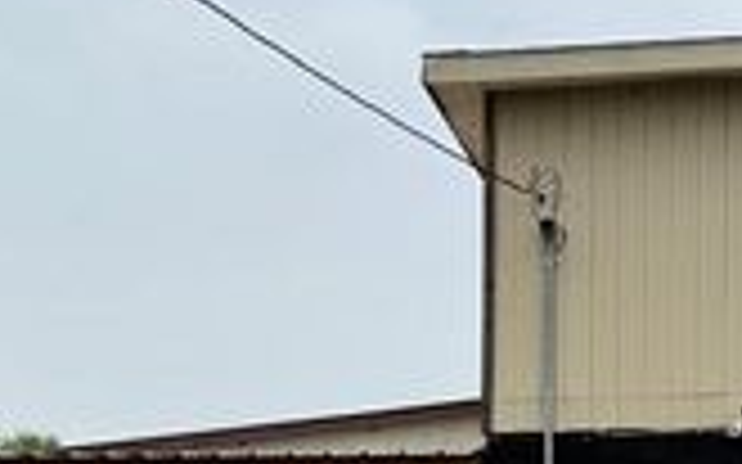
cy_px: 565
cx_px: 526
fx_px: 1557
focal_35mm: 77
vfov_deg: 16.2
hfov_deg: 26.6
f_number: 1.78
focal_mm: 6.76
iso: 80
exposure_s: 1/4975
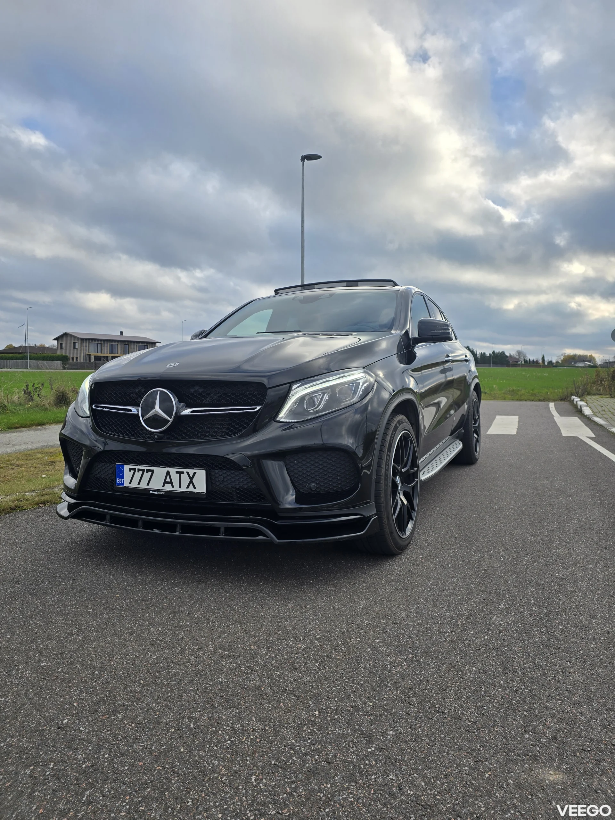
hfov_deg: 58.9
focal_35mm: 23
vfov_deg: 73.9
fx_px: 545
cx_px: 308
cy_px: 410
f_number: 1.7
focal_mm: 6.3
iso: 12
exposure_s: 1/661
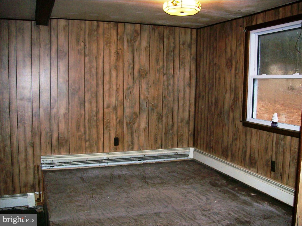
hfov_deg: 51.4
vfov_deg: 39.7
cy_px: 113
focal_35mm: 36
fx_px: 314
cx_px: 151
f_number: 2.7
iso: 140
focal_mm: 6
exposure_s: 1/64
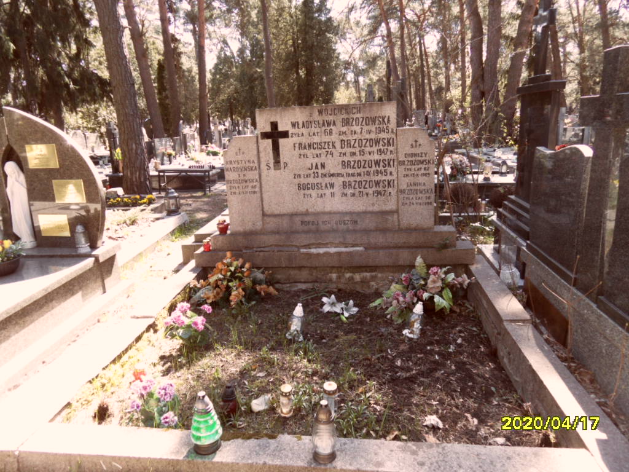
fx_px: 436
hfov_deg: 71.6
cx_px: 314
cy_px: 236
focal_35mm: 24
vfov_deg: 56.8
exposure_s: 1/90
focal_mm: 3.9
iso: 80
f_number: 3.2
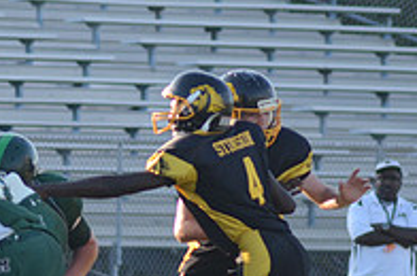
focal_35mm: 1067
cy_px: 202
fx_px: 12339
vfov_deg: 1.3
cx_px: -4
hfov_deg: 1.9
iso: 800
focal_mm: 240
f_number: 5.6
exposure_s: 1/800
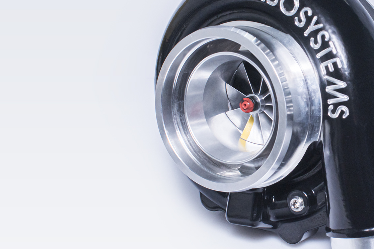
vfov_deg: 17.5
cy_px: 115
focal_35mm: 78
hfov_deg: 25.4
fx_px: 809
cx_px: 322
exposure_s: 1/60
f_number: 11
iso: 200
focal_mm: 29
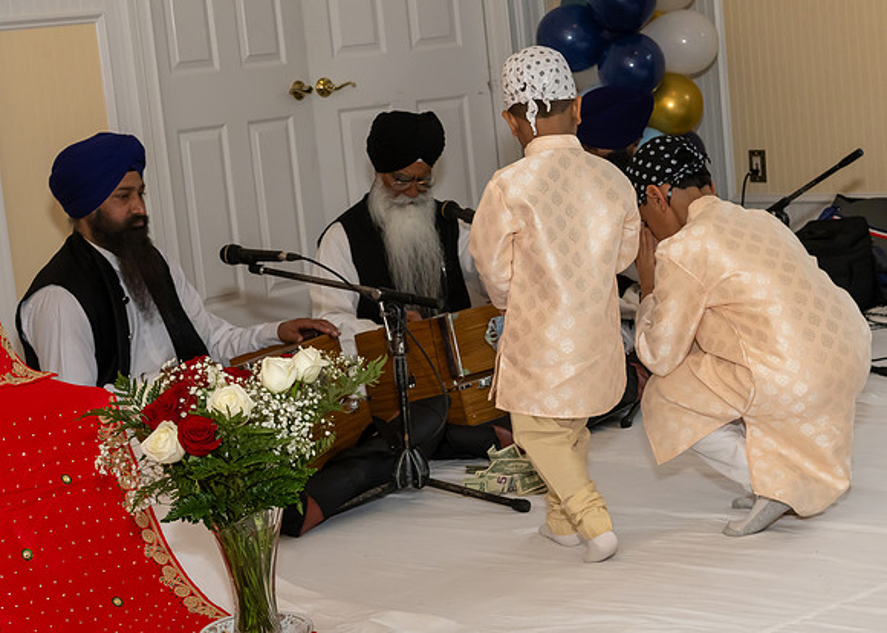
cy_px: 300
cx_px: 469
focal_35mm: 77
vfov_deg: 18.6
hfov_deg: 25.9
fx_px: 1928
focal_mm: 44
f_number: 7.1
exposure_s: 1/250
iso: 1250
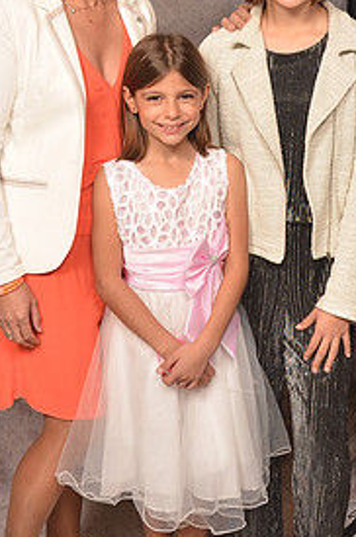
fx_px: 1133
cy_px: 158
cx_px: 248
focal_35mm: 76
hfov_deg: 17.8
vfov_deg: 26.5
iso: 200
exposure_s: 1/60
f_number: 5.6
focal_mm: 24
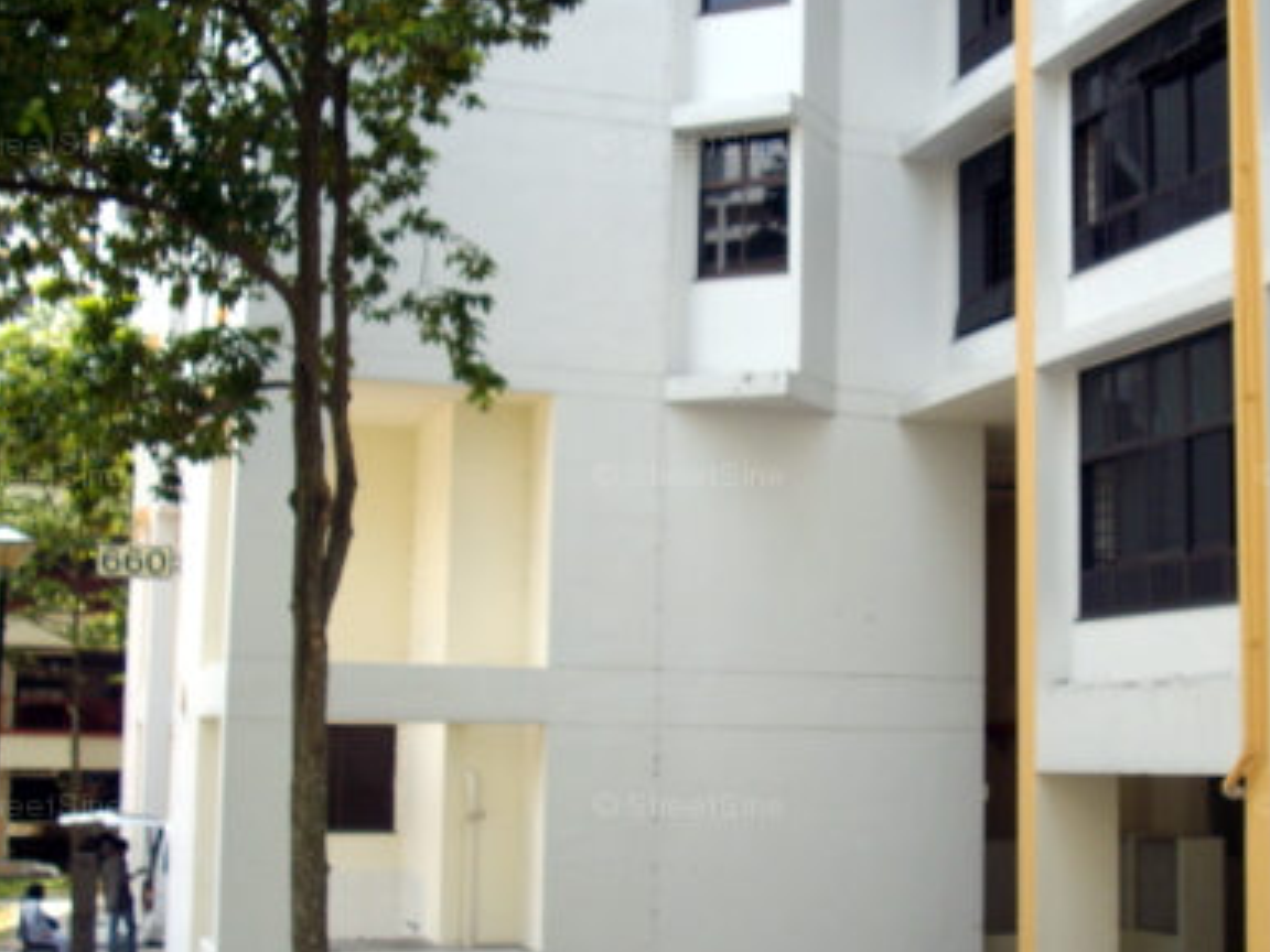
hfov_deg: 35.8
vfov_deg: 27.5
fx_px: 1944
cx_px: 840
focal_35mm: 53
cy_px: 479
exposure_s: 1/250
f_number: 2.8
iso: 80
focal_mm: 6.2
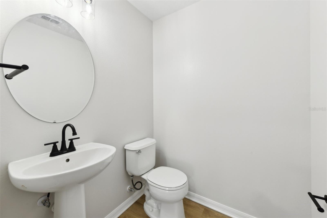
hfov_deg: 104.3
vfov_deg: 81.2
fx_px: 127
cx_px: 164
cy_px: 109
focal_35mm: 14
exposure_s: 1/25
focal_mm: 14
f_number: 8
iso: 400
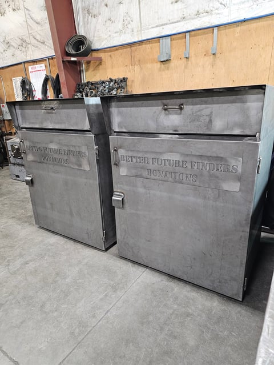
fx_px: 242
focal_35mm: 23
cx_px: 137
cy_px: 182
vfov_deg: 73.9
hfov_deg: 58.9
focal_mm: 6.3
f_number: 1.7
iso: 800
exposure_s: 1/60
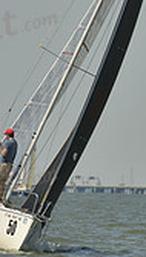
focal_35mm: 868
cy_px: -60
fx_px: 5950
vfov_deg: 2.5
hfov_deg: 1.4
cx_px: 138
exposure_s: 1/1600
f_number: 5.6
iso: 200
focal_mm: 240
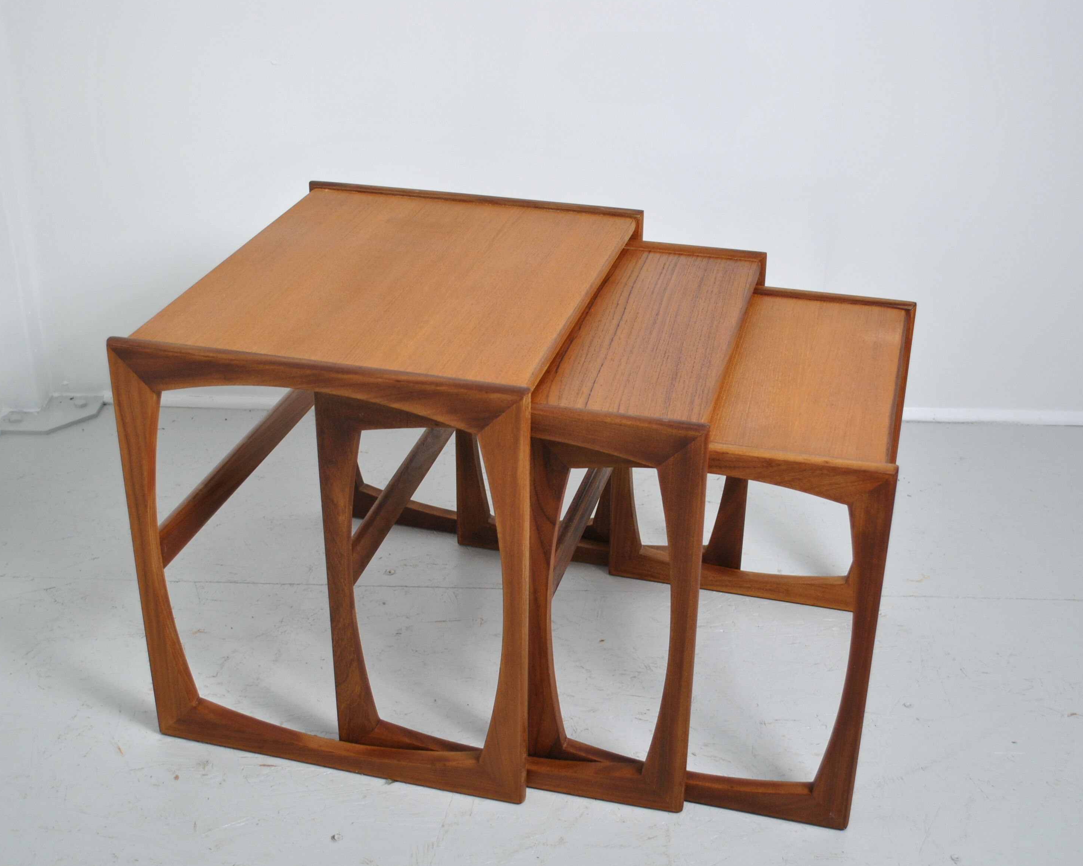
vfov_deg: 33.4
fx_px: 1442
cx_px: 502
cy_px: 478
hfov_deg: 41.1
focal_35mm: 45
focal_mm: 24
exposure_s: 1/30
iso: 280
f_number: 4
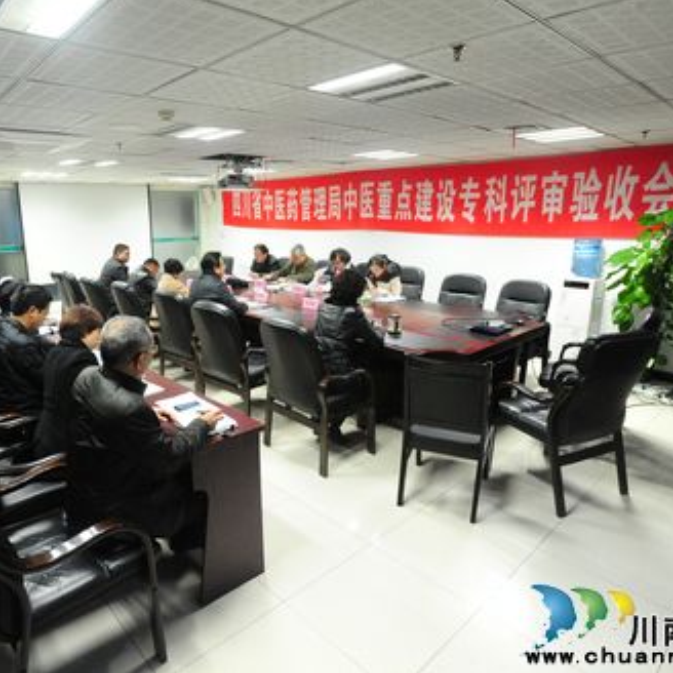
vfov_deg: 69.6
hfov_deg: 69.1
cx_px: 277
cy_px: 333
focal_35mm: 22
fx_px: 484
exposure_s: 1/80
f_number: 5.6
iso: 12800
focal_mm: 17
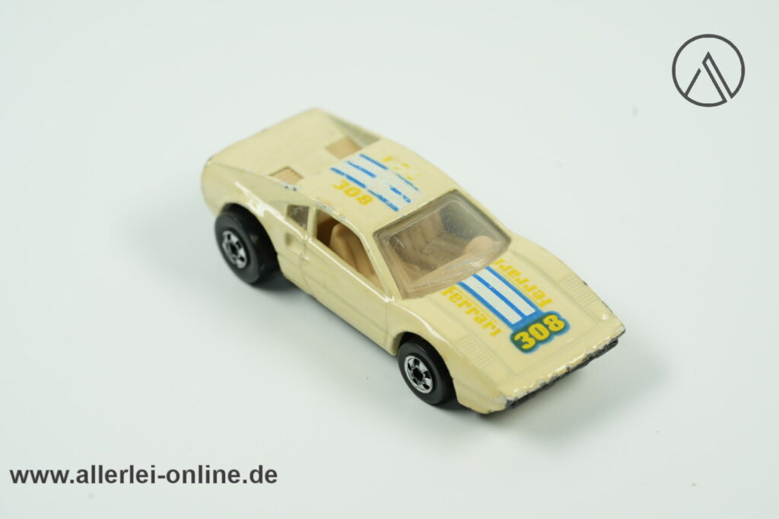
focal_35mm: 90
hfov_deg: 22.6
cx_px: 390
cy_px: 260
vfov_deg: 15.2
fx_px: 1947
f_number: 8
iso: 400
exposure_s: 1/25
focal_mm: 90
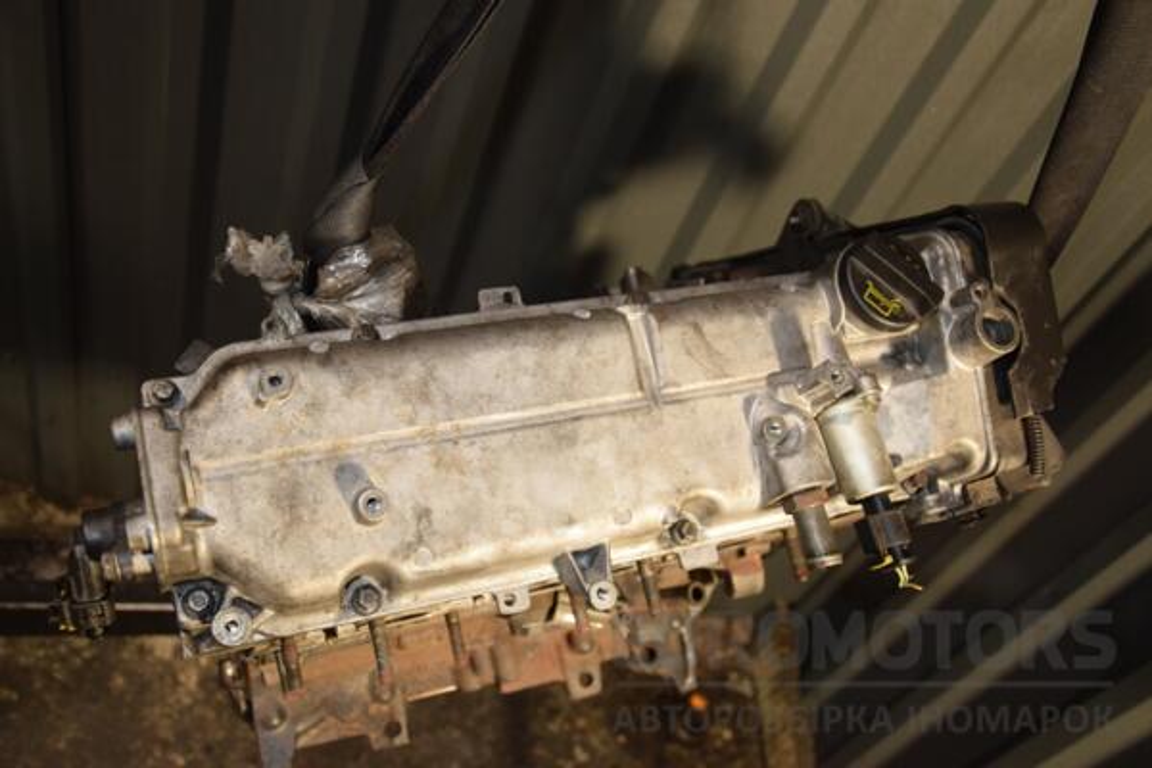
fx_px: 1152
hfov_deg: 53.1
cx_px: 576
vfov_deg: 36.9
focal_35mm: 36
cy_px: 384
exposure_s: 1/125
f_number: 5
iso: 800
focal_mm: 24
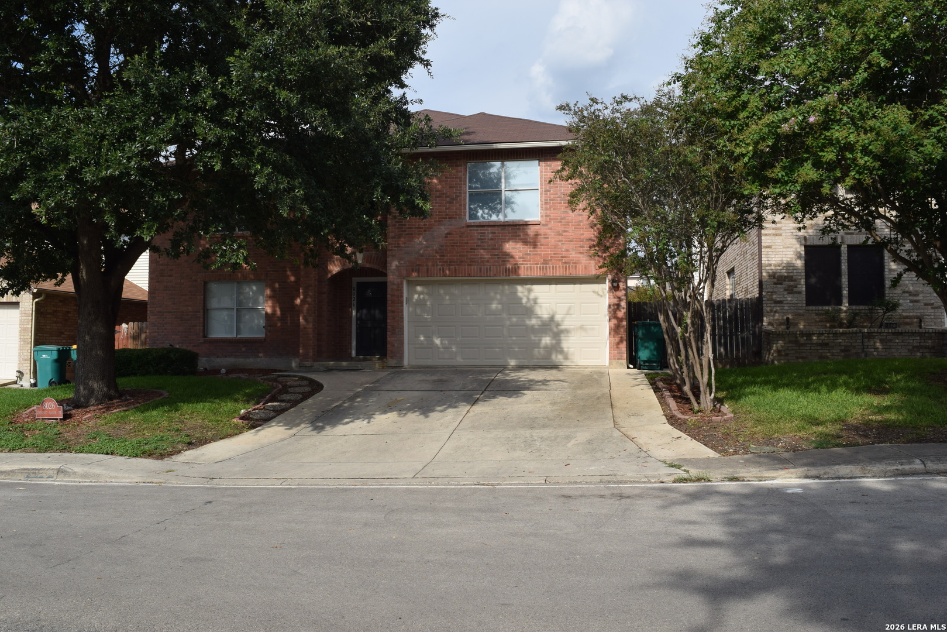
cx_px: 474
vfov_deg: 47.9
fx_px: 710
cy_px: 316
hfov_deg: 67.4
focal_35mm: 27
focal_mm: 18
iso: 100
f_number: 11
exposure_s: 1/200
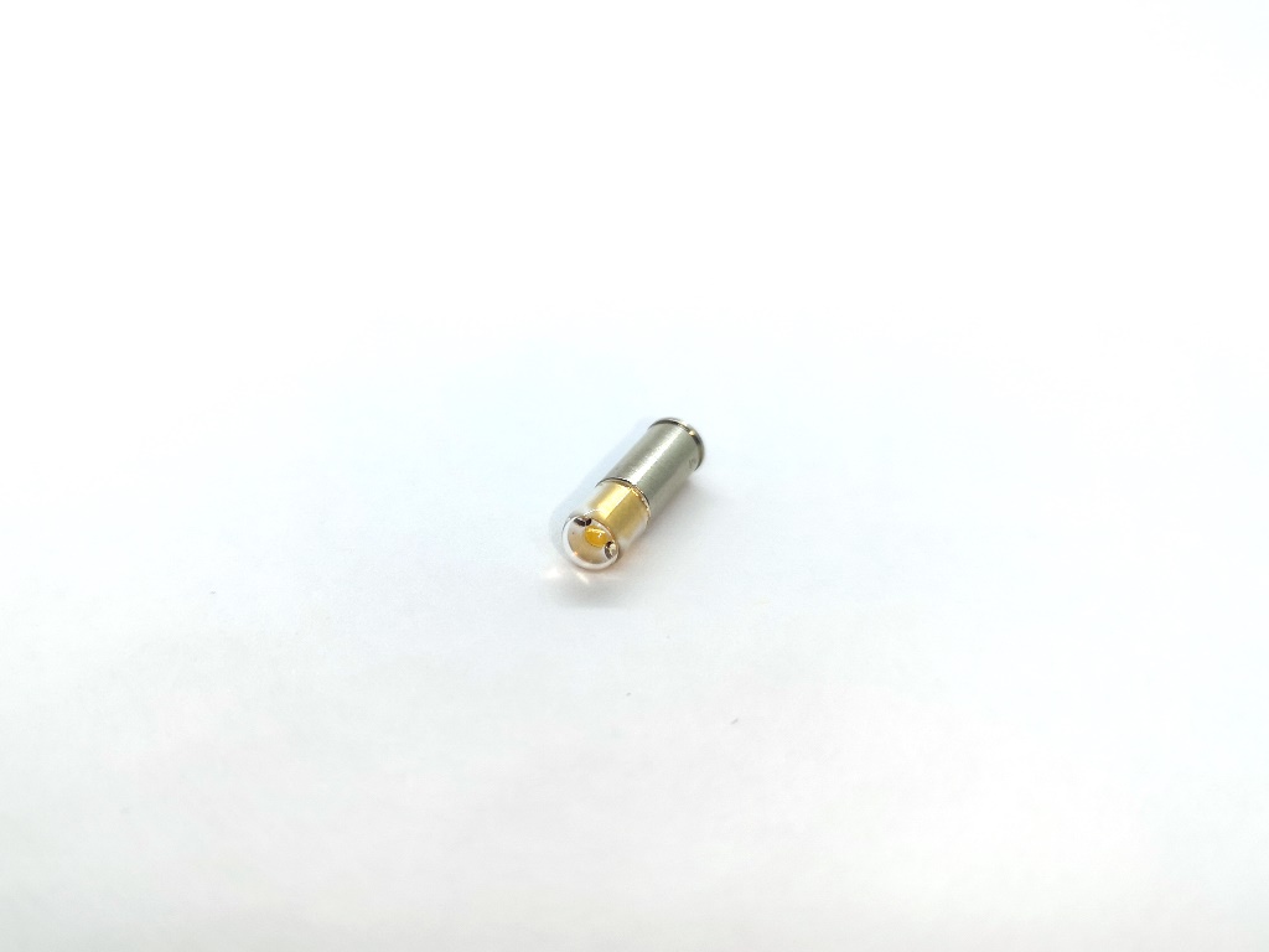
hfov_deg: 65.3
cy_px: 476
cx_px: 634
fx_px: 990
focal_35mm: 27
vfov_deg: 51.4
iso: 50
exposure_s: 1/449
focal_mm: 3.95
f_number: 1.8
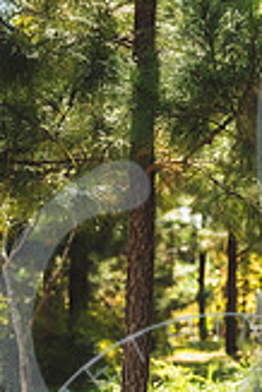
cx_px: 337
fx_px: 1264
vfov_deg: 17.4
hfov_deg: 11.5
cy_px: 354
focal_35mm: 116
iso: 100
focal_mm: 42
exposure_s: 1/500
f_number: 2.8
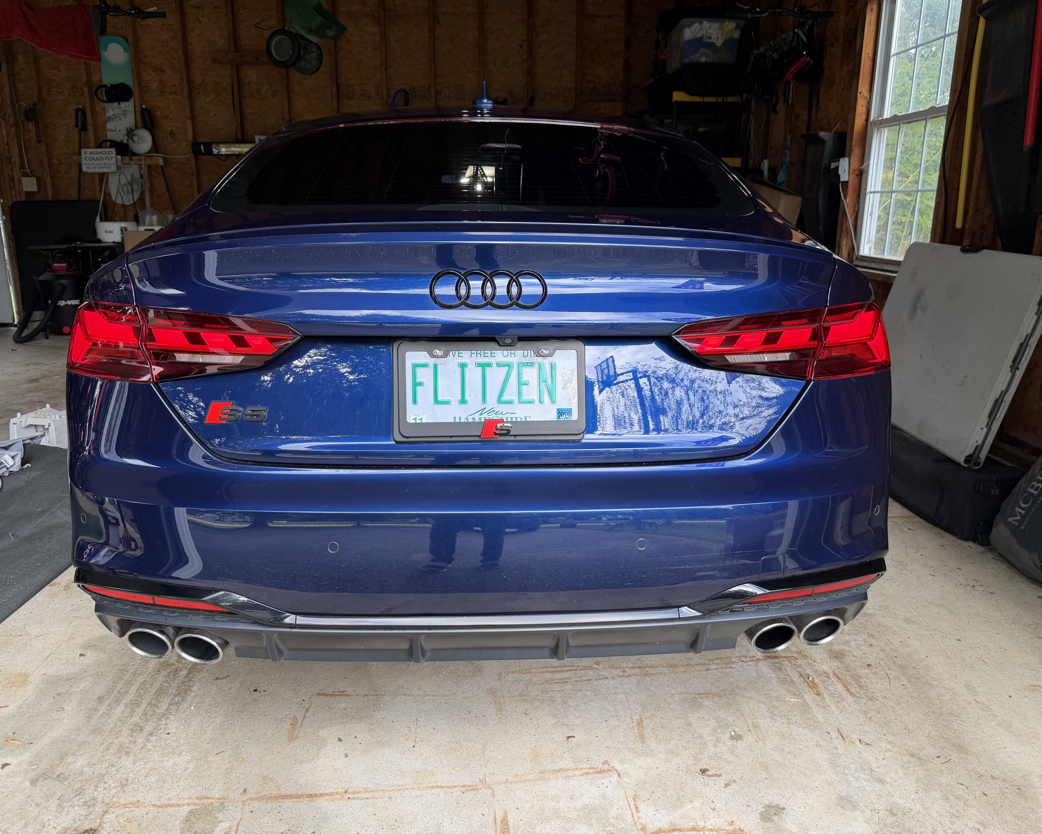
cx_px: 519
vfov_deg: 56.8
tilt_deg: -14.6
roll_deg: +0.6
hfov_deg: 68.1
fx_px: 771
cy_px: 417
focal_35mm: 25
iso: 80
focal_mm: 6.76
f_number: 1.78
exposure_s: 1/177
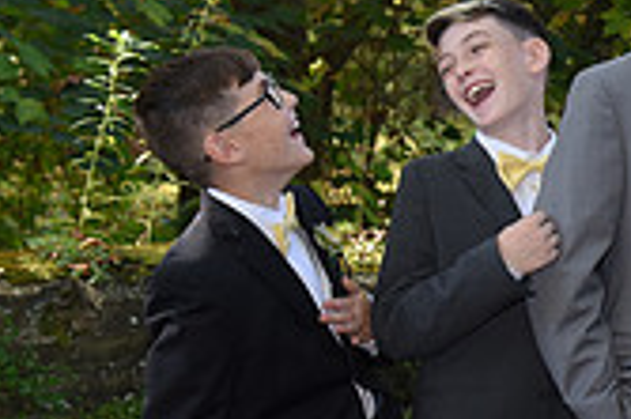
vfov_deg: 7.9
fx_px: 3047
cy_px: 342
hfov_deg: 11.3
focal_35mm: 174
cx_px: 964
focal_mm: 50
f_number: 5.6
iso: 640
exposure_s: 1/200
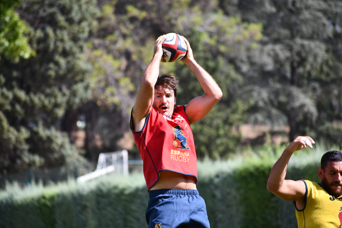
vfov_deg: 4.2
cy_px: 114
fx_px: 3135
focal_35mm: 330
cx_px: 171
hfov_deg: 6.2
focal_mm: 220
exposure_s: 1/800
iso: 320
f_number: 5.6
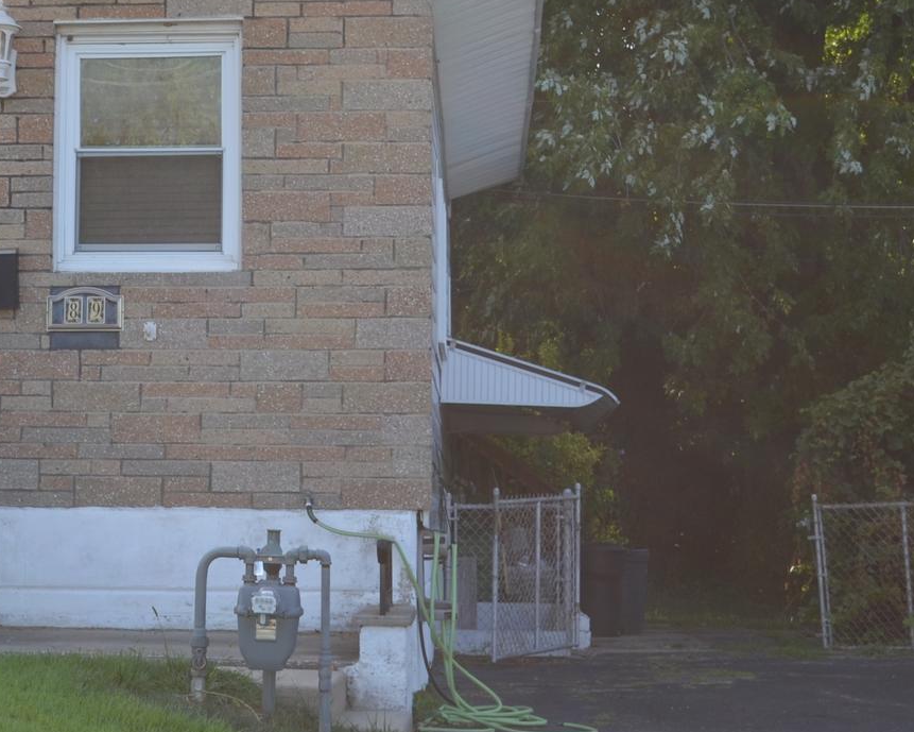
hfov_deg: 19.5
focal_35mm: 97
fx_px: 2627
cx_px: 172
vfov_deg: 15.8
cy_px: 190
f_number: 6.3
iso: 100
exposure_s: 1/160
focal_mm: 29
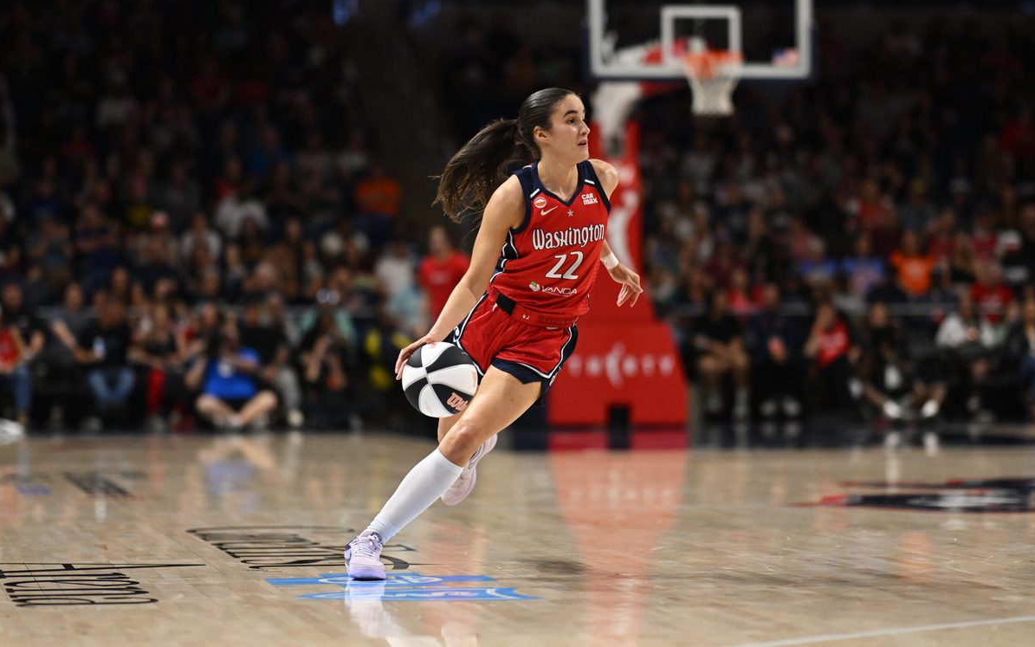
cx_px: 517
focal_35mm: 130
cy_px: 321
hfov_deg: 16.1
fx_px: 3667
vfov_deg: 10.1
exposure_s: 1/2000
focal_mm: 85
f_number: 1.2
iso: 1000
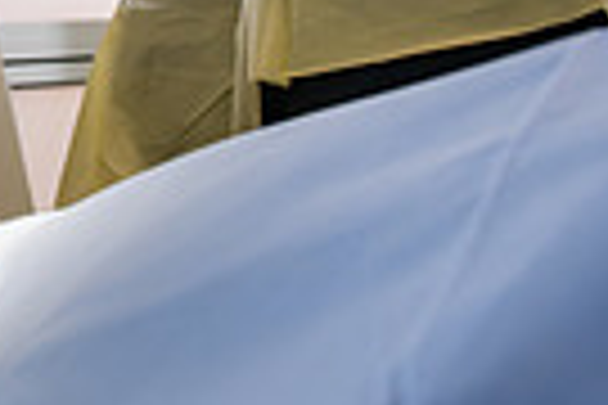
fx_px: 1739
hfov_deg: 18.3
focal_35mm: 103
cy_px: -155
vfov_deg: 12.8
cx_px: -203
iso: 320
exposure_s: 1/200
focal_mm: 24
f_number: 4
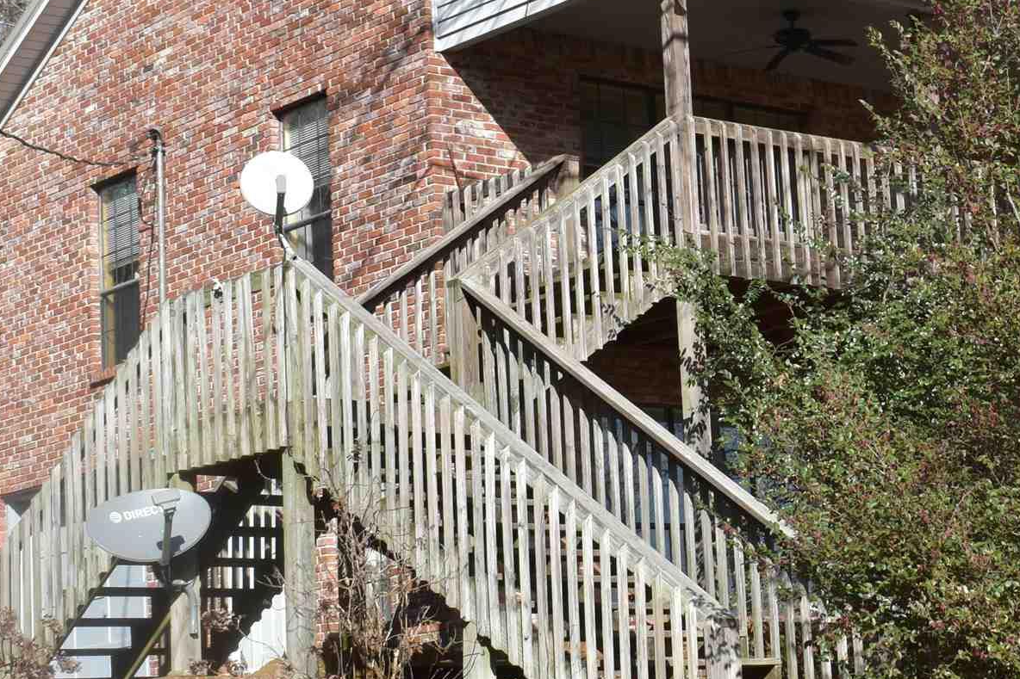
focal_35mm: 97
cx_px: 849
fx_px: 2756
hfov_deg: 20.7
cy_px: 303
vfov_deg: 14.1
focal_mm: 25
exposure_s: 1/250
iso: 125
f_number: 8
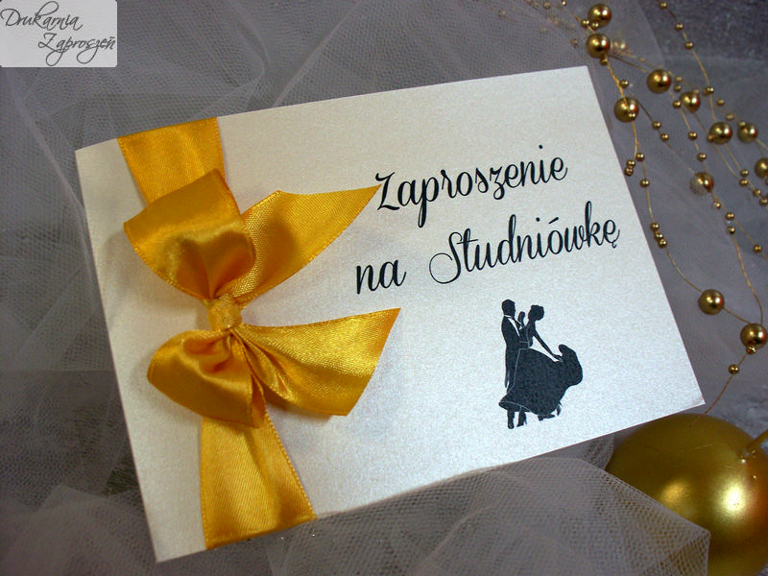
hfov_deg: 51.4
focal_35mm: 36
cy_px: 288
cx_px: 384
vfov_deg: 39.7
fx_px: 799
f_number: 2.8
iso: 160
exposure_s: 1/60
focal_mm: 7.54
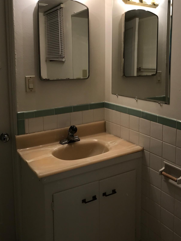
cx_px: 95
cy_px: 92
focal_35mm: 35
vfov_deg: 52.1
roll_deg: +0.1
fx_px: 244
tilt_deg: -6.7
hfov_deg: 40.7
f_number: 1.8
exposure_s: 1/60
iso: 25
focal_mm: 3.99
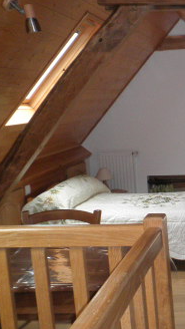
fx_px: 481
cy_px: 164
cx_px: 258
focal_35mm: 55
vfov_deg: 37.9
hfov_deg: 19.6
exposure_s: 1/30
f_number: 2.6
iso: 160
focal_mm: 4.7
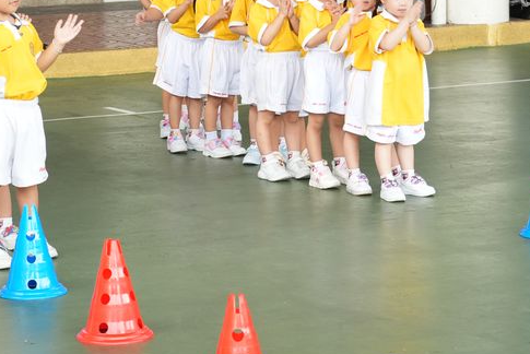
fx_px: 2003
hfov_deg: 15.1
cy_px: 51
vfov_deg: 10.1
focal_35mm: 136
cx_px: 236
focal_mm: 44
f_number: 5
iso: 500
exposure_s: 1/125
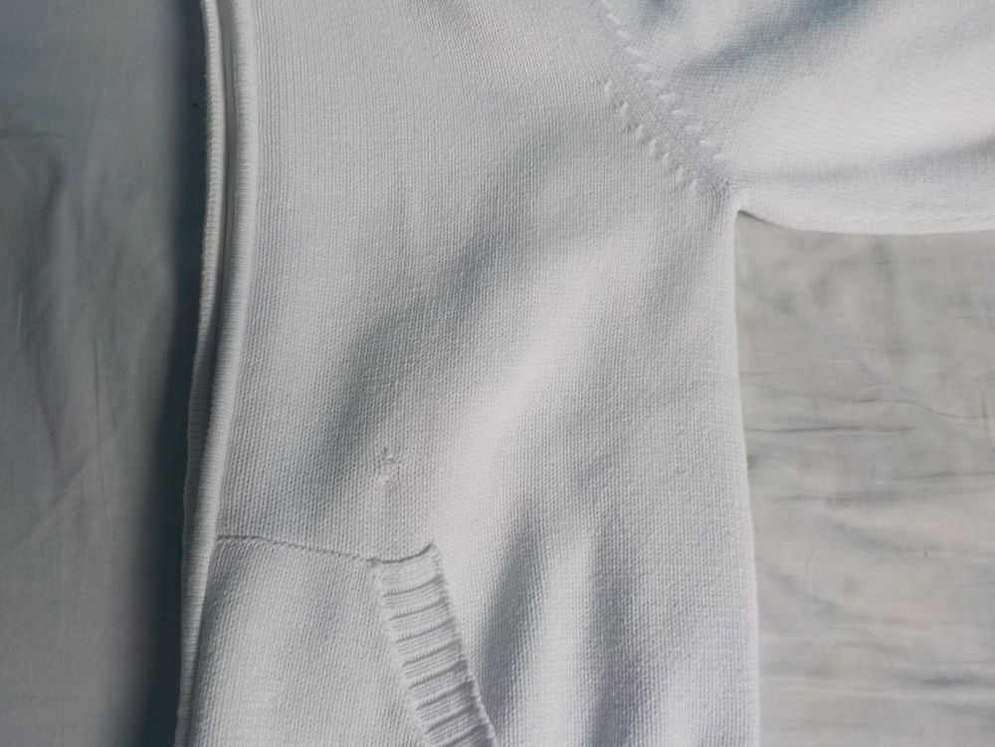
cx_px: 498
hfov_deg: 60.0
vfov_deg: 46.8
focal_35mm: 30
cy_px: 374
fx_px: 862
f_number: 3.3
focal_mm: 4.1
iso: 125
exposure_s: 1/40
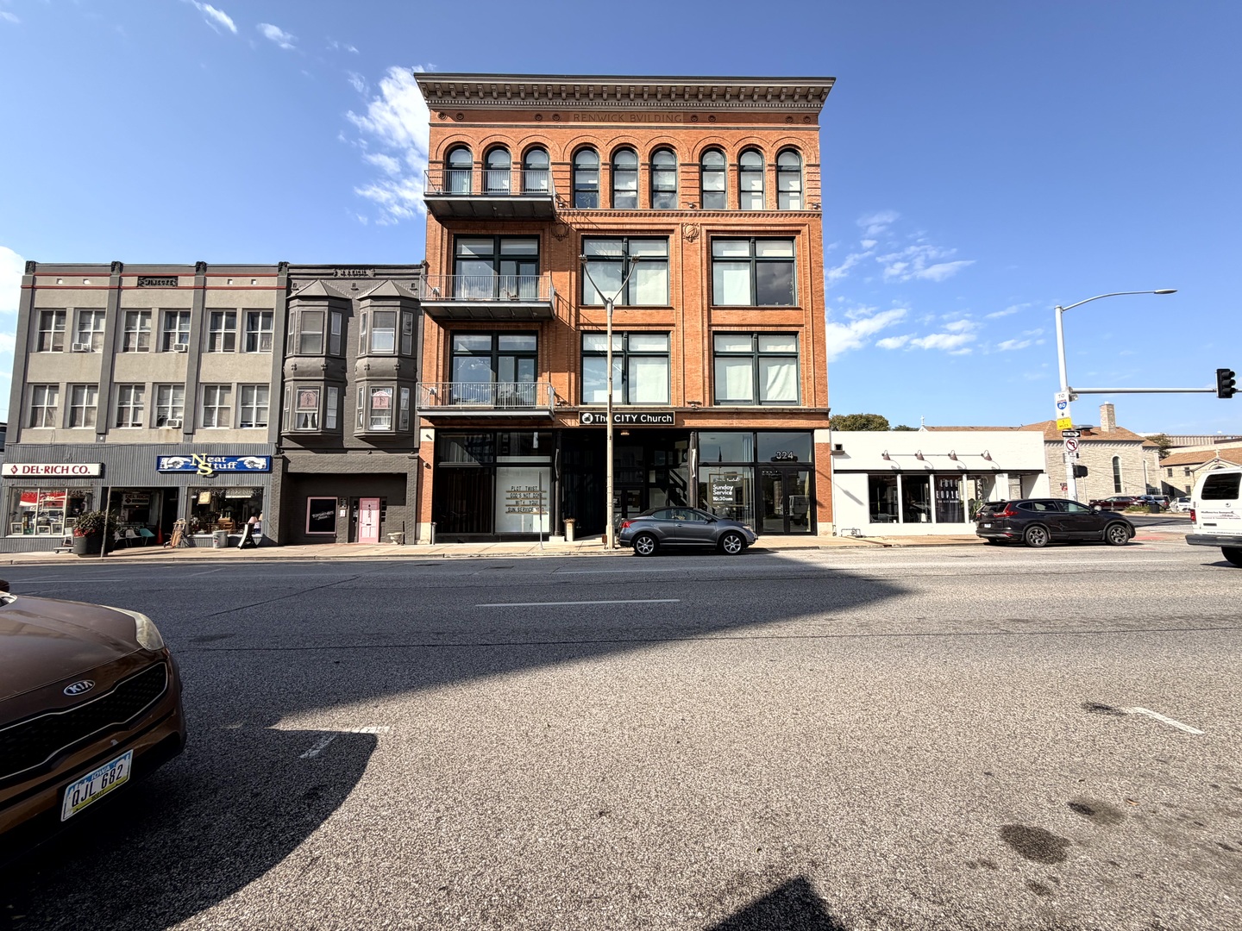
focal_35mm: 14
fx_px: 502
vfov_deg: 85.7
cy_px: 466
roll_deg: -0.1
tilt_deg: +5.8
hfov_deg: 102.1
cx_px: 621
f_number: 2.2
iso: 25
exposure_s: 1/770
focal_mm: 2.22
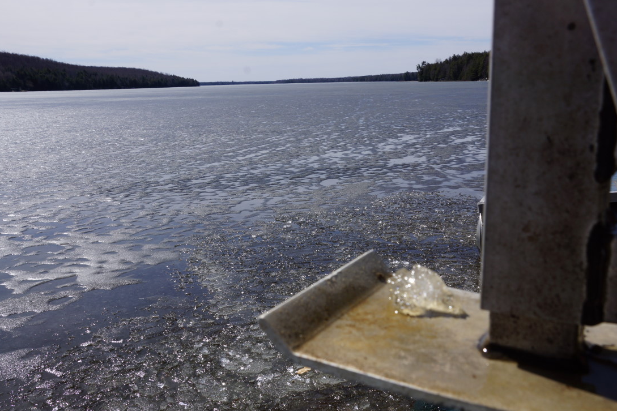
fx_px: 634
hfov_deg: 51.9
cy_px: 209
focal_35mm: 37
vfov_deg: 35.9
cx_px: 310
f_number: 13
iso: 100
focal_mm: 24
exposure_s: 1/200
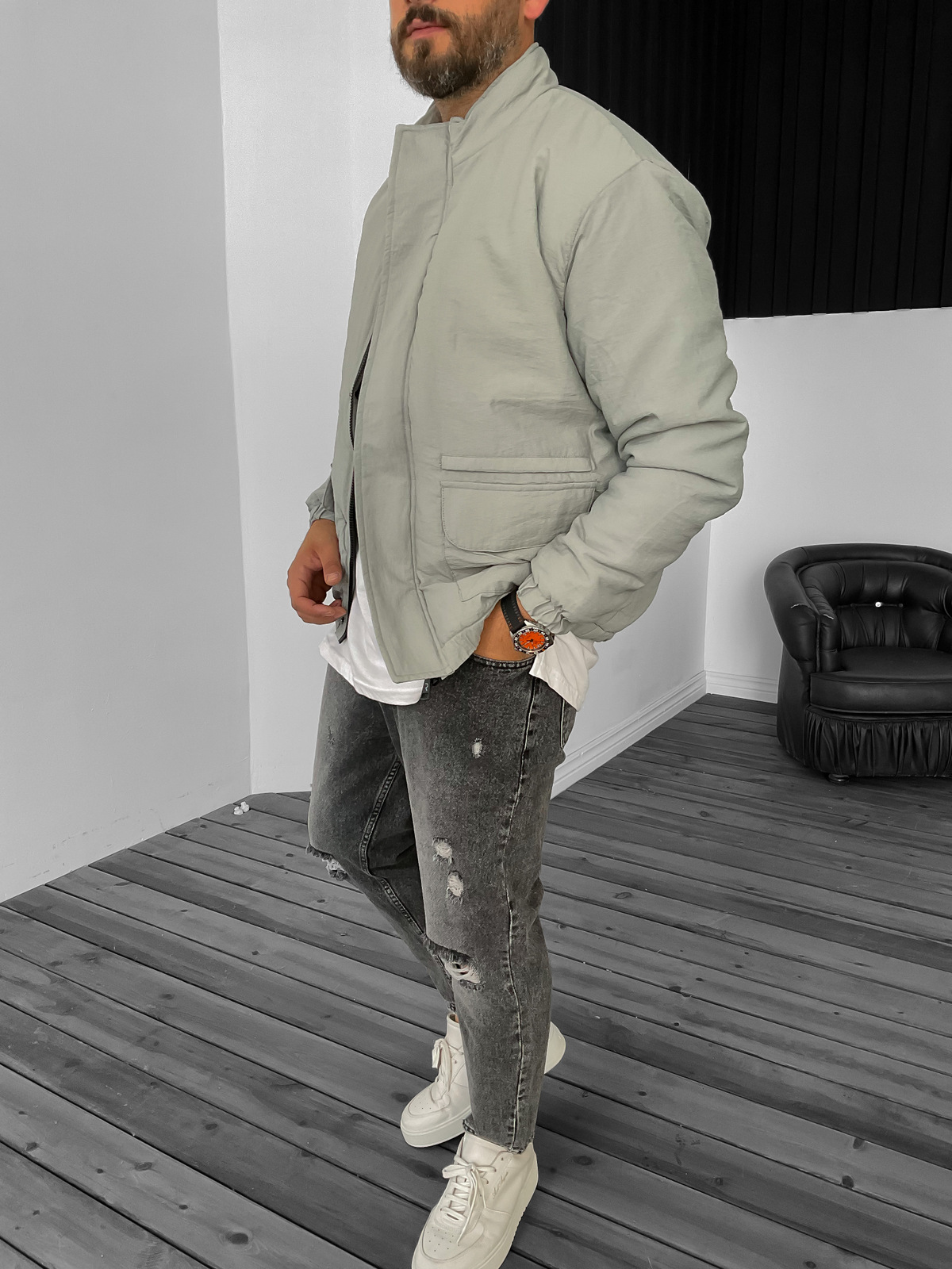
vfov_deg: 61.7
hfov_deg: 48.2
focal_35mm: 29
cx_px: 476
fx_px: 1063
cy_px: 634
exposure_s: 1/120
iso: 64
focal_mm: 3
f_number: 1.8
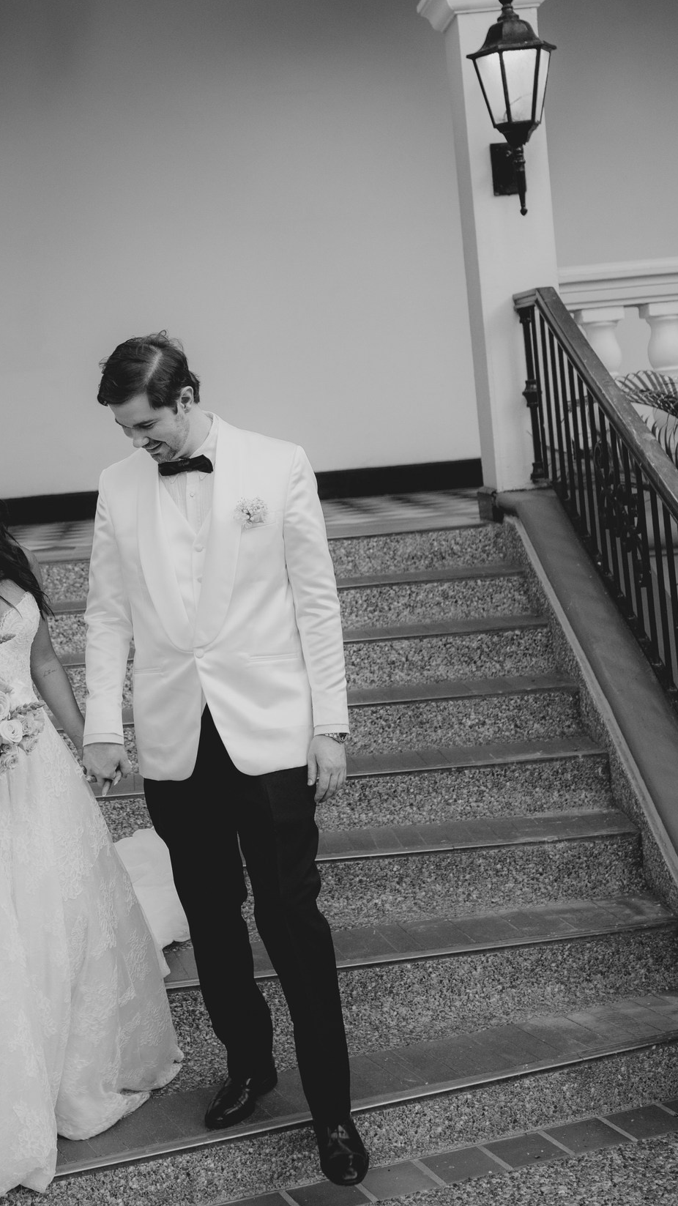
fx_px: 1822
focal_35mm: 57
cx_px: 104
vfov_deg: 36.4
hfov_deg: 20.7
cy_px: 454
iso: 1250
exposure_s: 1/250
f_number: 2.5
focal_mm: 35
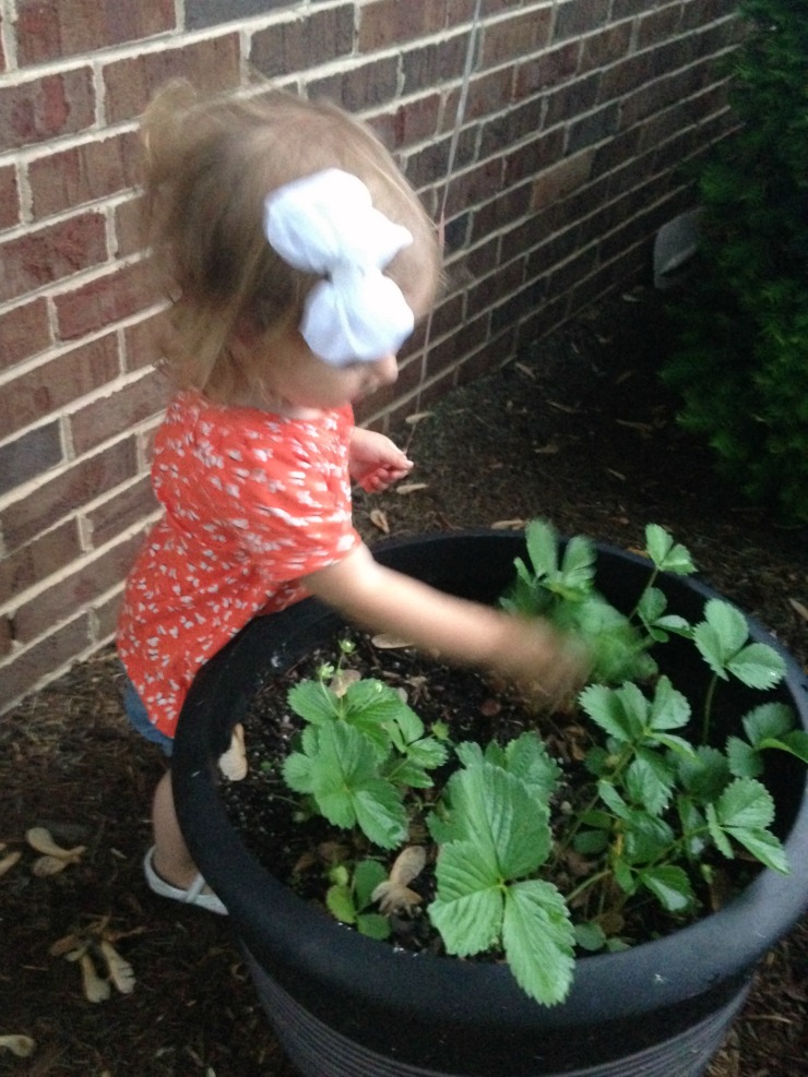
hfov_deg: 42.9
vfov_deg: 55.4
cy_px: 538
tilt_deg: -35.0
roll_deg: -0.4
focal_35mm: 33
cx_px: 404
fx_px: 1027
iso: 800
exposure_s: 1/15
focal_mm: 4.12
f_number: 2.4
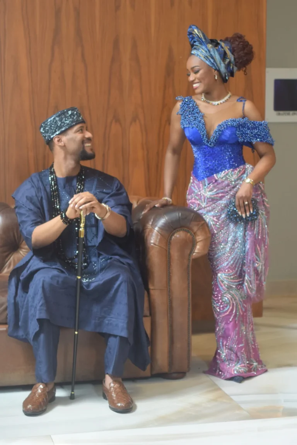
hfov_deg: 18.2
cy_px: 222
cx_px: 148
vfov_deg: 27.0
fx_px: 928
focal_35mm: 75
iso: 800
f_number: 2.2
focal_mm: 50
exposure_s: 1/160
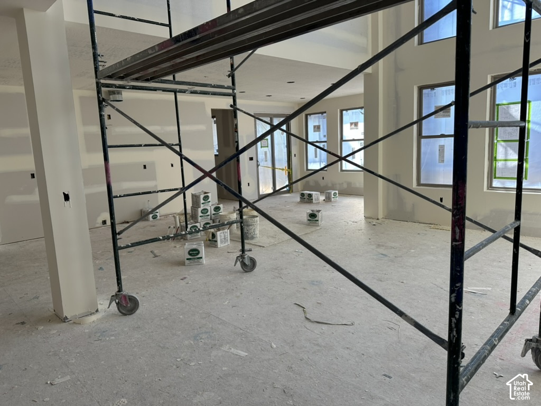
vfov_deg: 56.8
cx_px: 270
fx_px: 375
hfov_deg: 71.6
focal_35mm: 24
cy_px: 203
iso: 80
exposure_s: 1/448
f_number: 1.78
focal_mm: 6.86
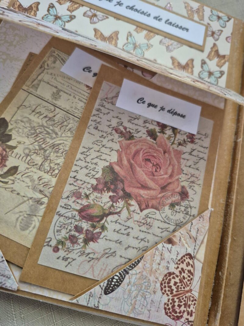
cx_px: 122
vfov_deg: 73.9
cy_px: 163
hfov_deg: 58.9
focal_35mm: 23
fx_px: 216
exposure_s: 1/100
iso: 640
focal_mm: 5.4
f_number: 1.8
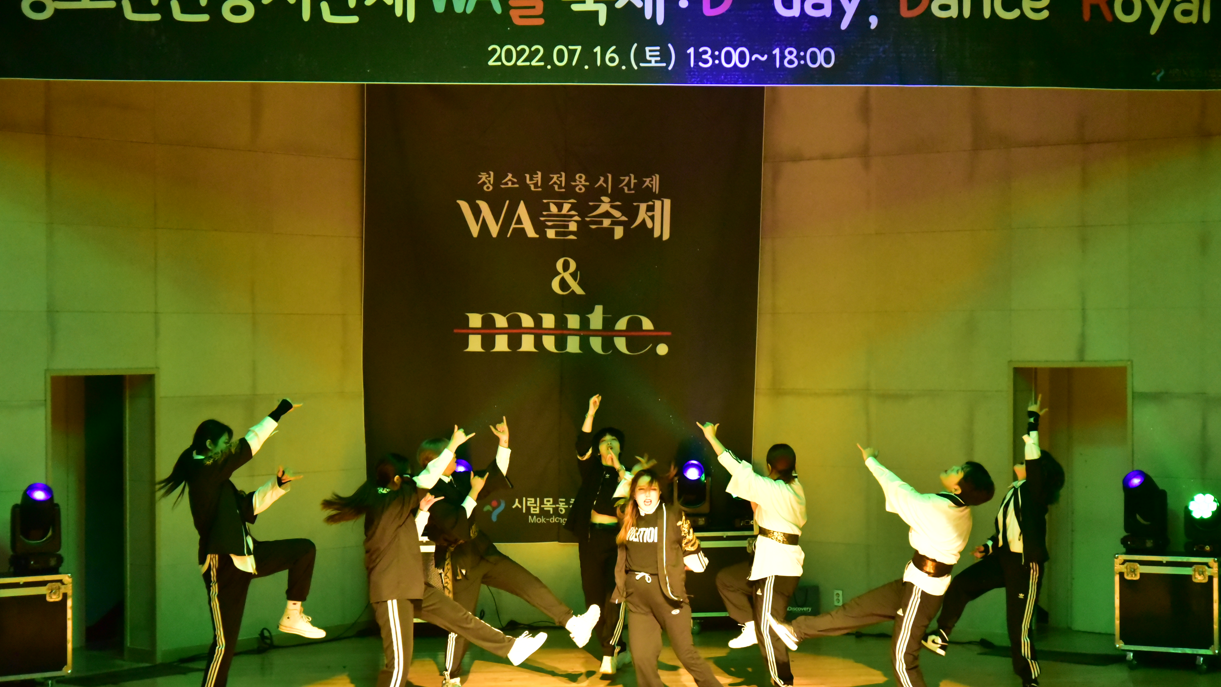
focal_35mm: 69
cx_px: 618
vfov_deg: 17.5
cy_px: 346
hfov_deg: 30.6
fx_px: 2234
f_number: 4.5
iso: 12800
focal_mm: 65
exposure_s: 1/100
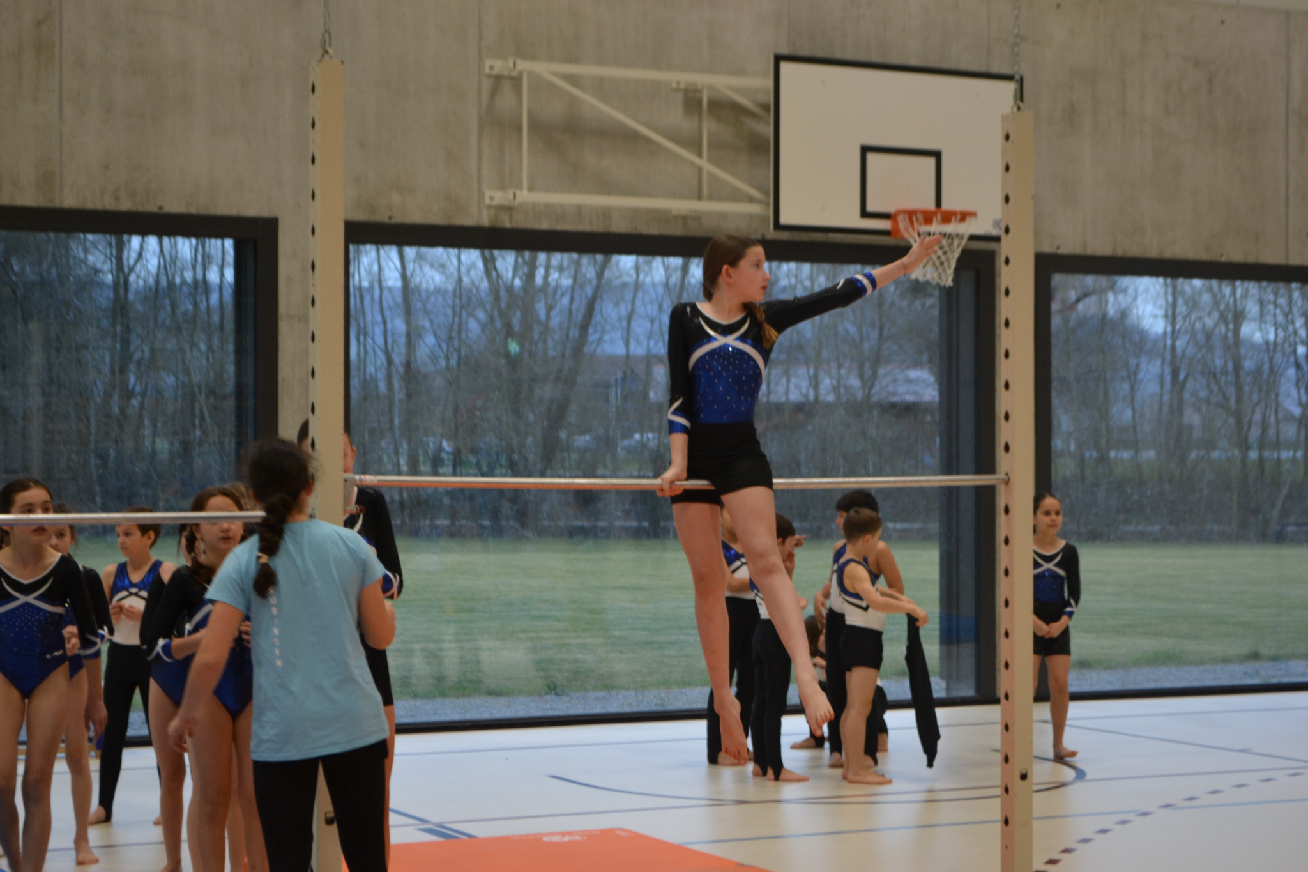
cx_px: 654
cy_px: 436
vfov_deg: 19.7
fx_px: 2507
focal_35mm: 69
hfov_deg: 29.2
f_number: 5.3
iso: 560
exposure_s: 1/60
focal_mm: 46
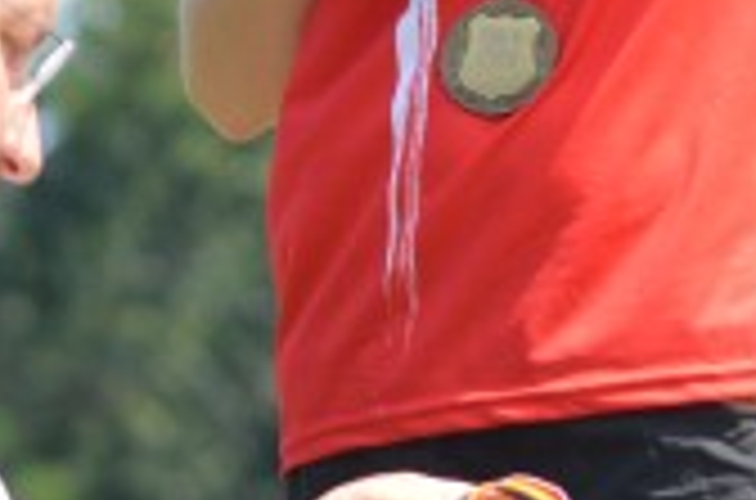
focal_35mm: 680
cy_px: -68
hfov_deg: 3.0
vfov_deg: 2.0
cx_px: 752
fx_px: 14248
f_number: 4
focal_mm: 95
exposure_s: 1/640
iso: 200
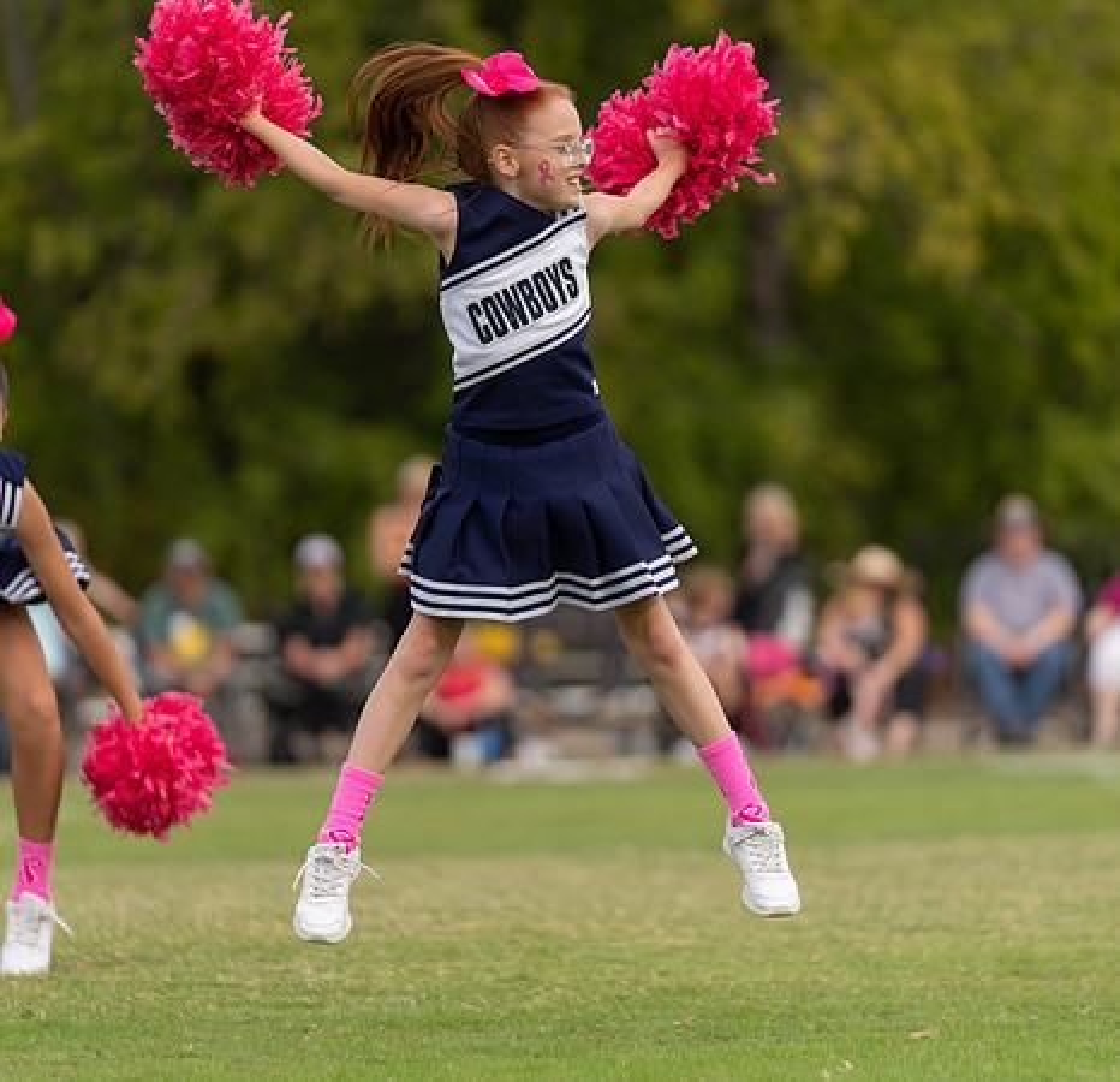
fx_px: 9503
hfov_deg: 6.7
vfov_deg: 6.5
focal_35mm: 264
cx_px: 491
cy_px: 564
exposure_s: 1/1250
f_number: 2.8
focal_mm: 200
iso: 160
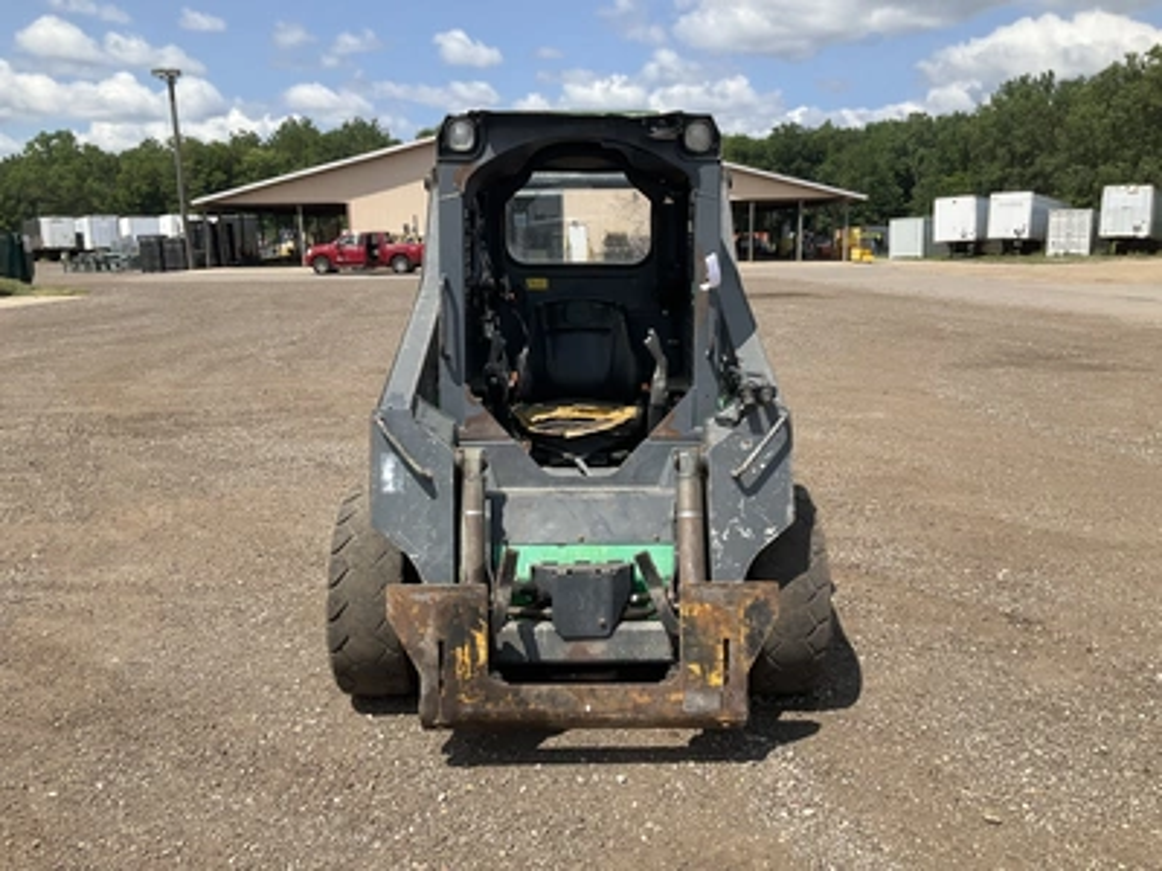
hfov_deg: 61.7
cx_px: 581
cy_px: 436
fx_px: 973
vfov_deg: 48.2
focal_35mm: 29
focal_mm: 3
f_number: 1.8
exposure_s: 1/1786
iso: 25
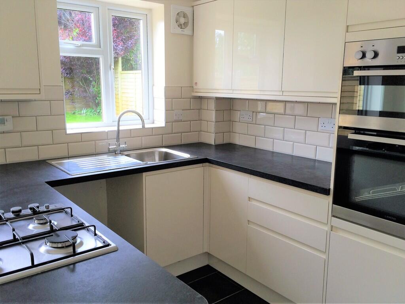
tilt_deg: -11.9
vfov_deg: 48.2
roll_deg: -2.9
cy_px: 152
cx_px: 202
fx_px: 339
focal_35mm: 29
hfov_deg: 61.7
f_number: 2.2
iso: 50
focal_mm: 4.15
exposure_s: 1/50
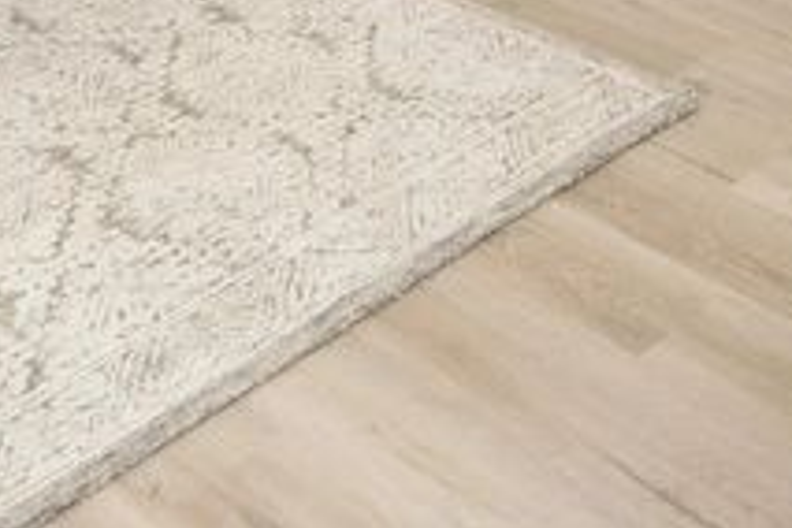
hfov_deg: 28.1
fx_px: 1584
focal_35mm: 72
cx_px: 431
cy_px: -723
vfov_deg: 13.8
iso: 400
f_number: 10
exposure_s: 1/13
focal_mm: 10
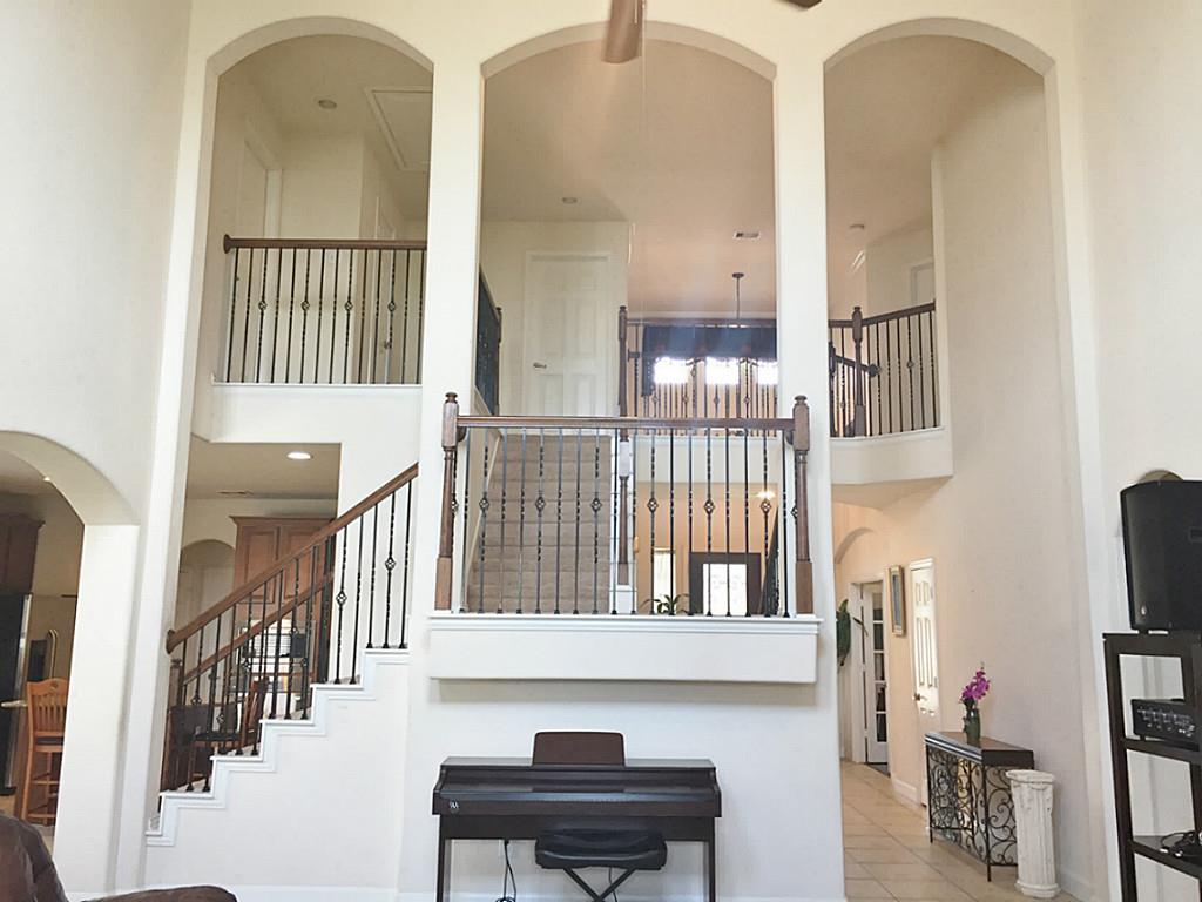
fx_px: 1007
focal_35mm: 29
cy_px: 451
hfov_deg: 61.7
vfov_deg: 48.2
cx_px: 601
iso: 64
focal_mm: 4.15
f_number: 2.2
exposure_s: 1/30
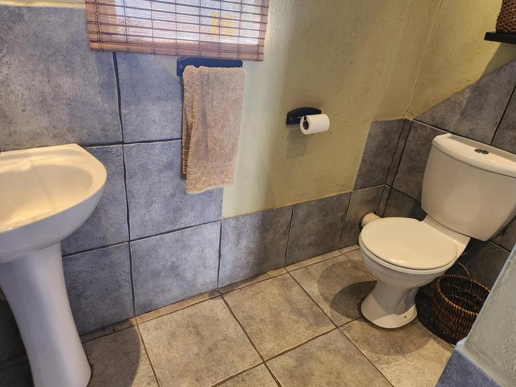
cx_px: 253
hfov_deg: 71.6
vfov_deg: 56.8
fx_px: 358
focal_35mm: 24
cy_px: 198
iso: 400
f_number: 1.8
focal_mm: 5.4
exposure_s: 1/100
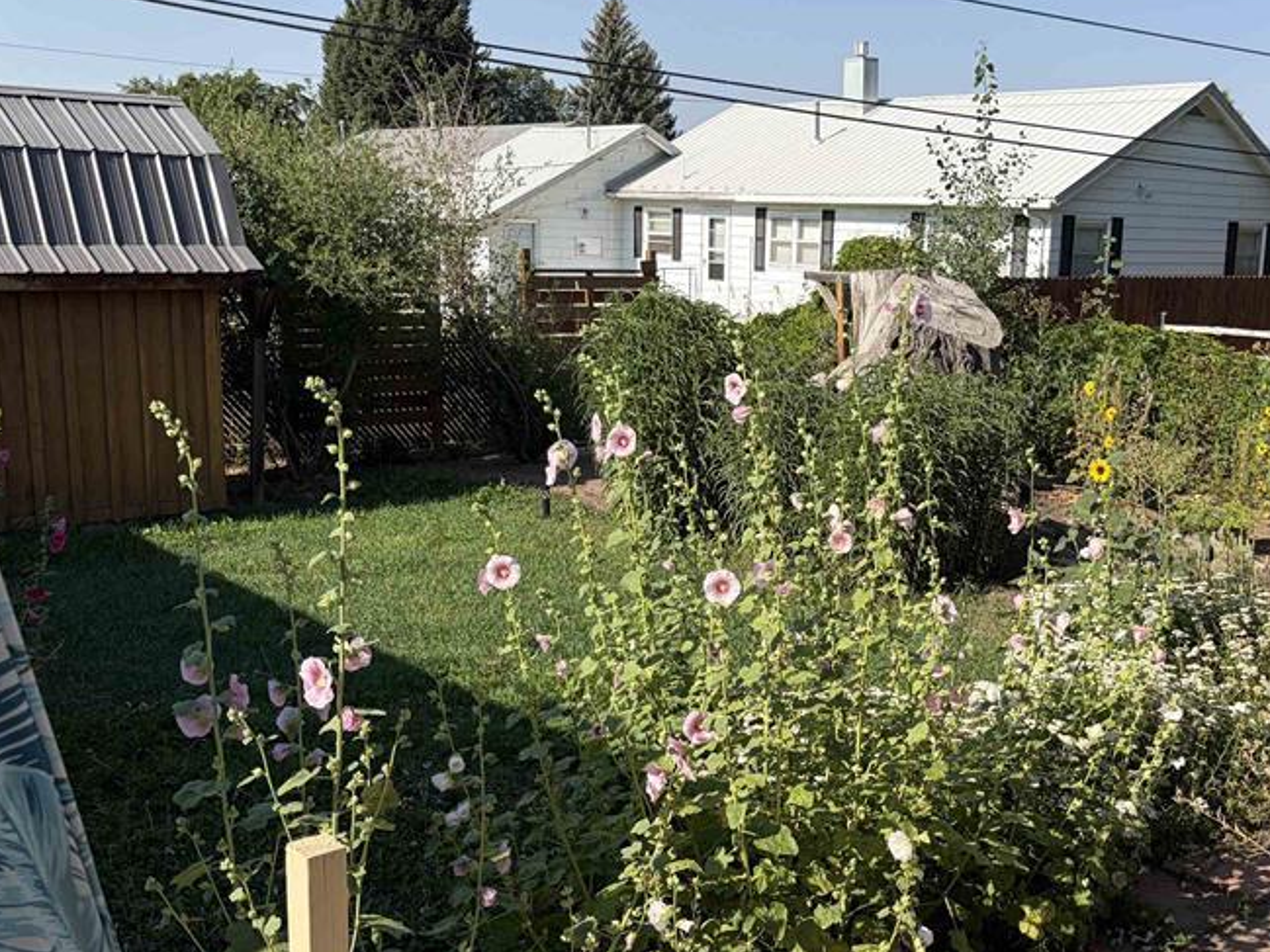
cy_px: 532
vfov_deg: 35.1
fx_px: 1504
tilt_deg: -11.0
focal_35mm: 41
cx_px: 769
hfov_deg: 45.5
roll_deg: -1.8
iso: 50
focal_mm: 5.96
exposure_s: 1/3125
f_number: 1.6
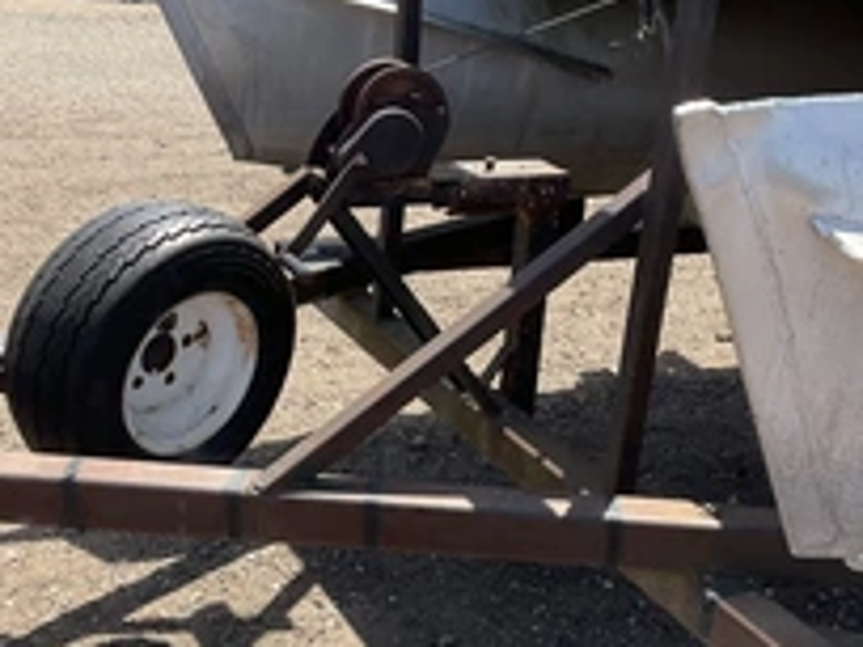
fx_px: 1421
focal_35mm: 57
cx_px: 406
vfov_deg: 25.6
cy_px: 402
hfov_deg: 33.8
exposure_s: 1/883
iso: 25
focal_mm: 3
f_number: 1.8
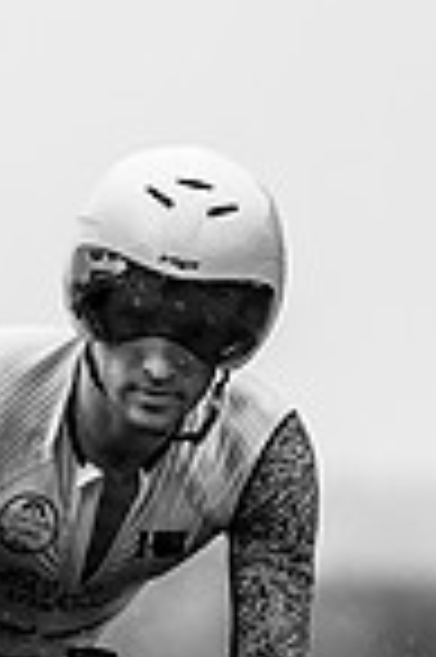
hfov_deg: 1.1
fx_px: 22579
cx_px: 303
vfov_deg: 1.7
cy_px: 785
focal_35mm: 1240
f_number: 3.2
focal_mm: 200
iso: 160
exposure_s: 1/1000
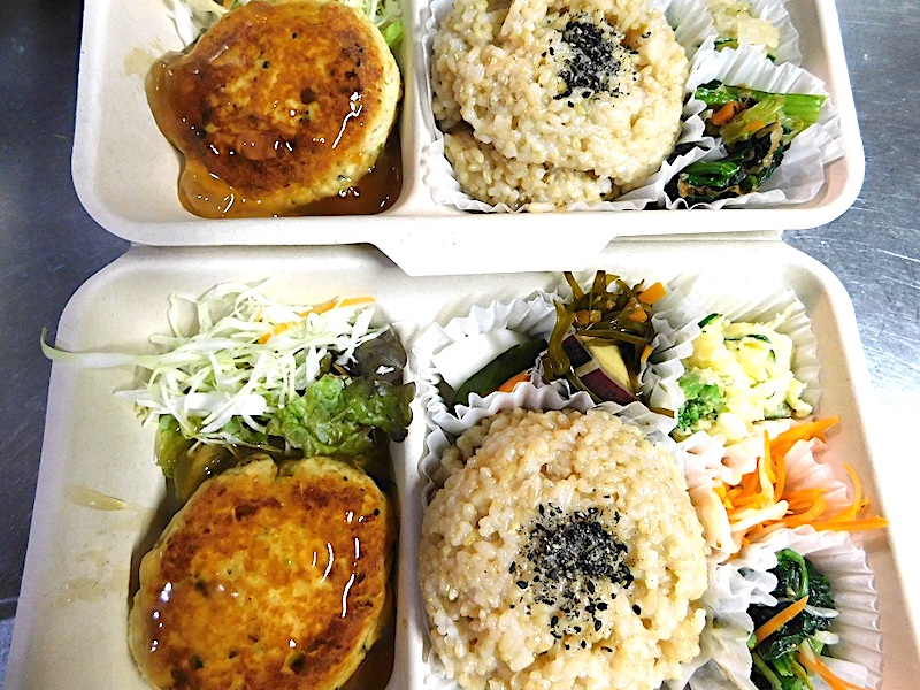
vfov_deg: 58.9
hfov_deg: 73.9
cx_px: 460
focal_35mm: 23
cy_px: 345
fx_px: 611
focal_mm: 4
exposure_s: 1/25
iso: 400
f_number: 3
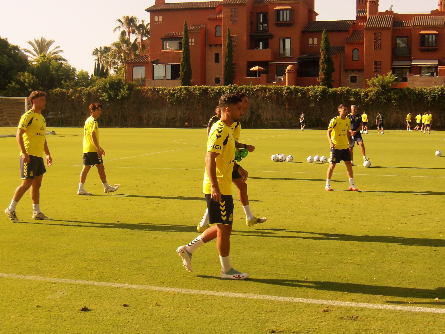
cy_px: 167
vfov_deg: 27.5
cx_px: 222
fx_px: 681
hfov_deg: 36.2
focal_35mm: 53
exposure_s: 1/546
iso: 100
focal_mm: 9.4
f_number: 4.2
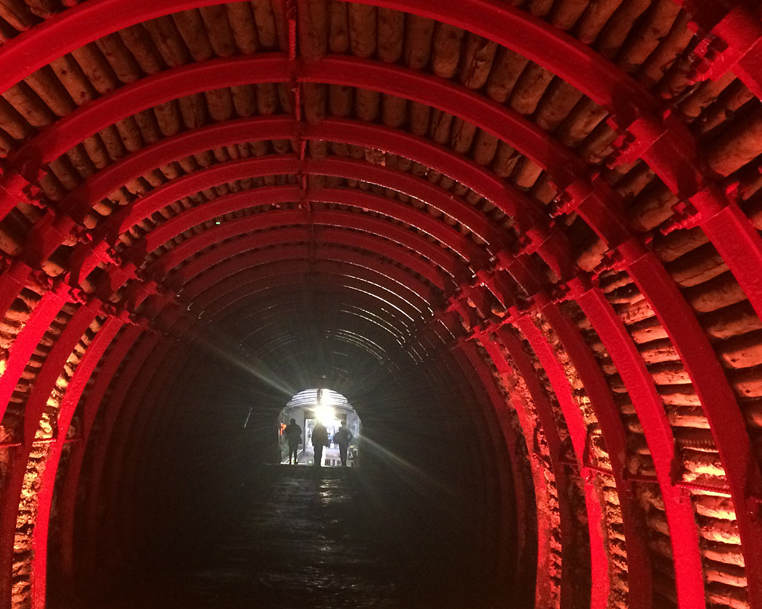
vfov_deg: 33.4
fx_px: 1015
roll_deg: -2.7
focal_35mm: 45
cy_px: 336
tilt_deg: +10.3
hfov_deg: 40.8
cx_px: 270
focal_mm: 4.15
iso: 320
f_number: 2.2
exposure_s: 1/15
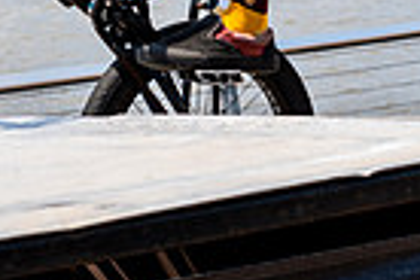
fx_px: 2450
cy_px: -230
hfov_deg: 9.8
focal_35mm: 210
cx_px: 271
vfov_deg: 6.4
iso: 64
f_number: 4.5
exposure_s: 1/500
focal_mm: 50
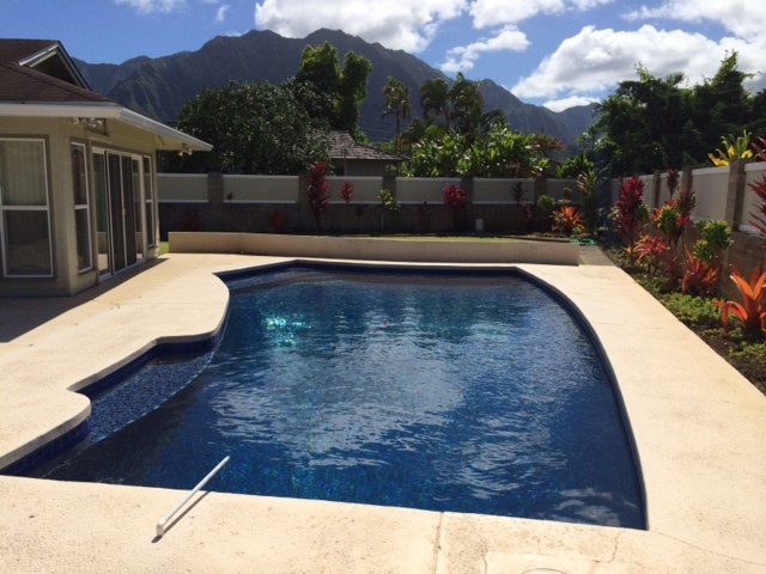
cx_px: 383
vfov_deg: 46.8
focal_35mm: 30
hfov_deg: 60.0
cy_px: 287
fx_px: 664
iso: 40
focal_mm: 4.12
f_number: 2.2
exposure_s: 1/5128
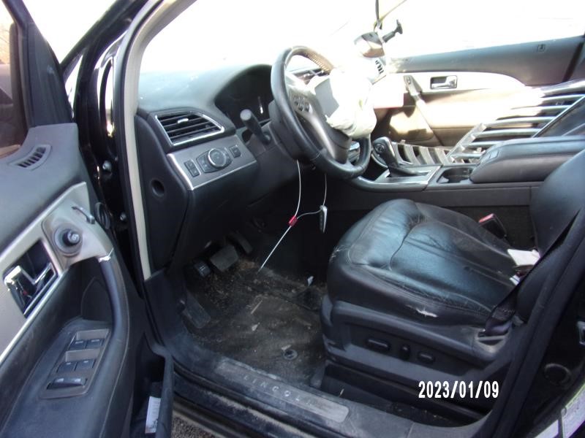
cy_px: 219
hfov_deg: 71.6
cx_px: 292
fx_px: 406
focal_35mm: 24
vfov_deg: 56.8
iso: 92
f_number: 3.3
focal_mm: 4.3
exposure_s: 1/34
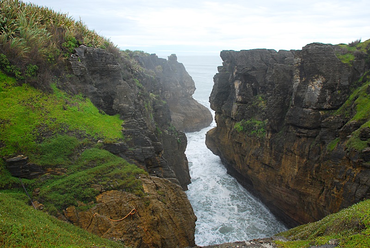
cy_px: 124
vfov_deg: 48.1
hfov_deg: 67.3
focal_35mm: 27
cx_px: 185
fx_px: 278
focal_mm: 18
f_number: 5.6
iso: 400
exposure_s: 1/125
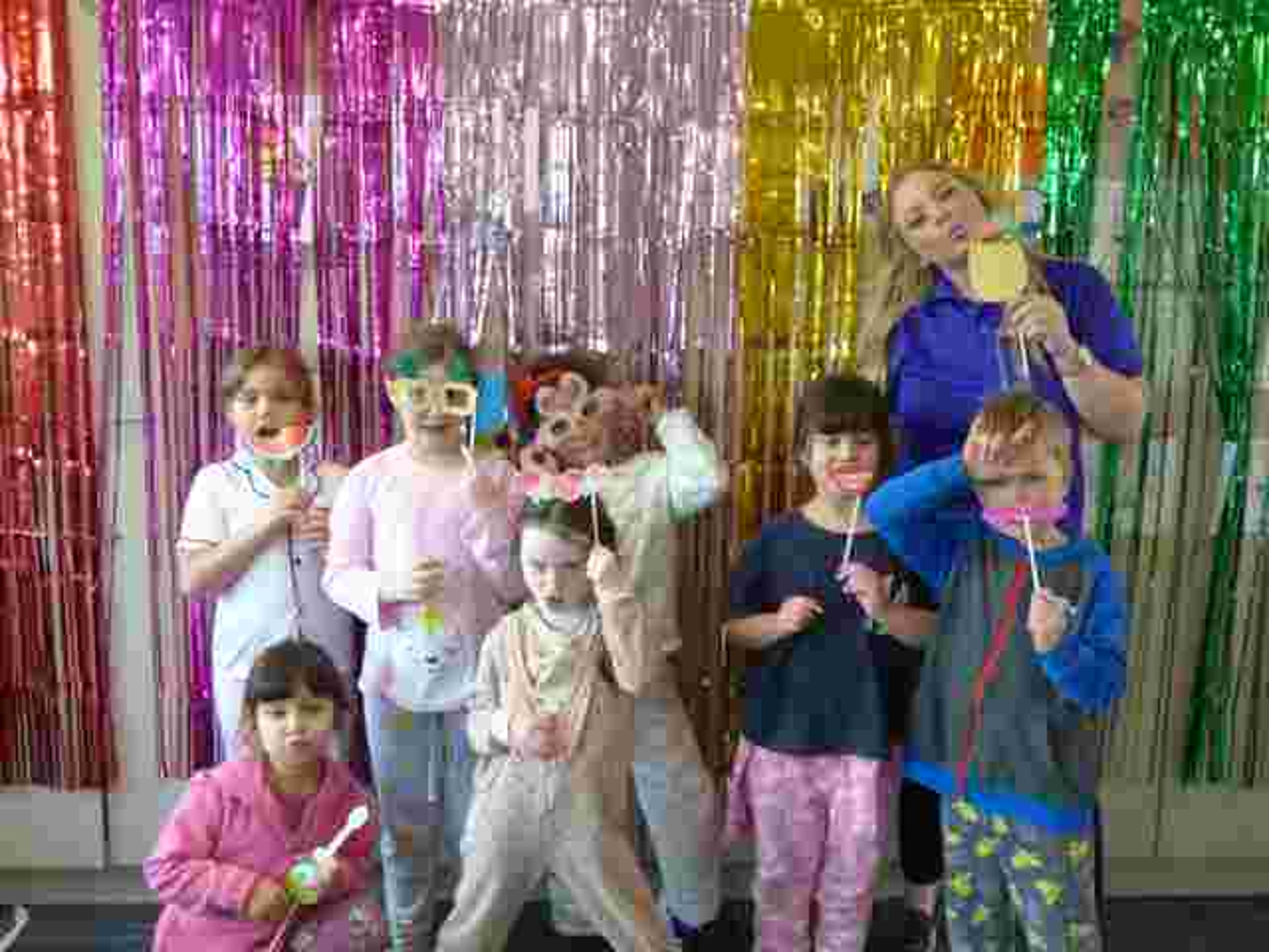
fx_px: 1320
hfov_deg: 51.4
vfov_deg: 39.7
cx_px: 634
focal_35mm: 36
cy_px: 476
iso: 400
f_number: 3.4
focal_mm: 6.18
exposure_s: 1/60
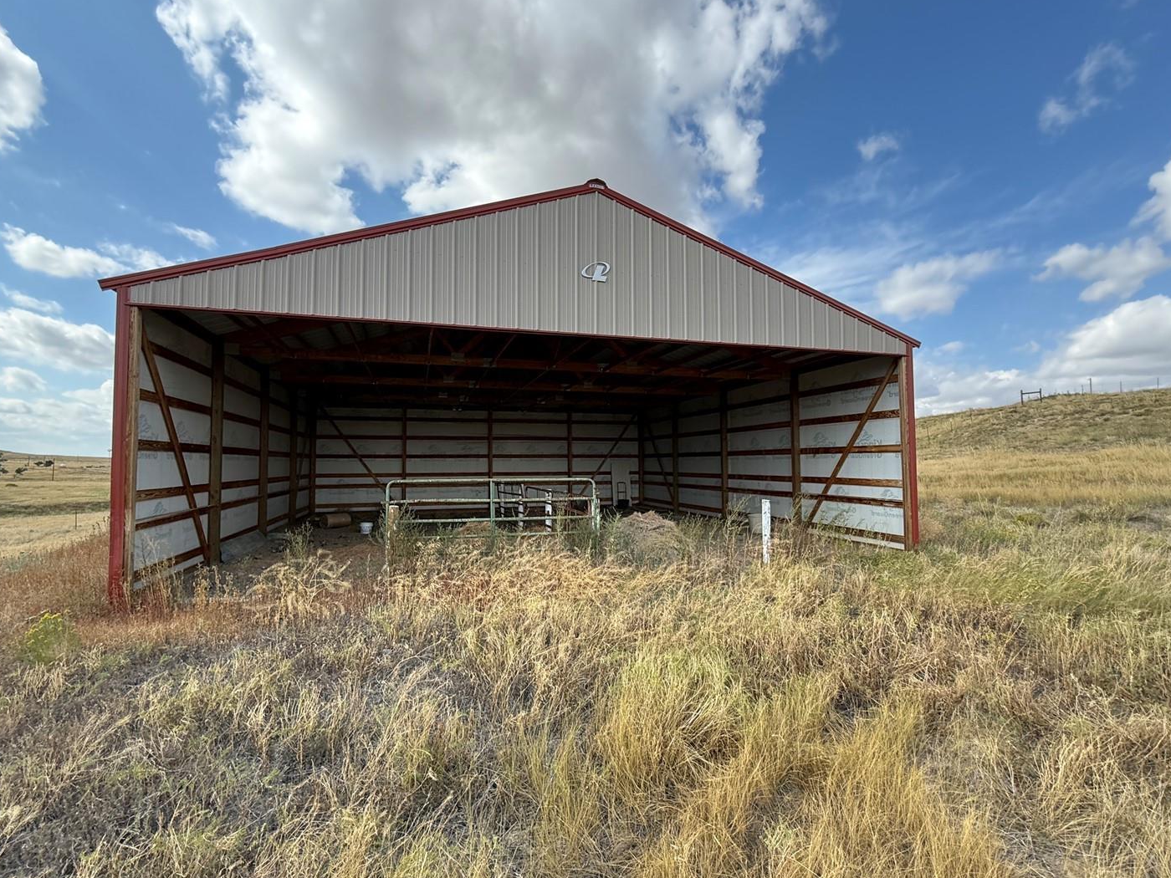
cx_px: 564
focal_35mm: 16
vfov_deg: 78.1
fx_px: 541
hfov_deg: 94.5
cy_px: 438
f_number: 2.2
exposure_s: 1/658
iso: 64
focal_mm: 2.22
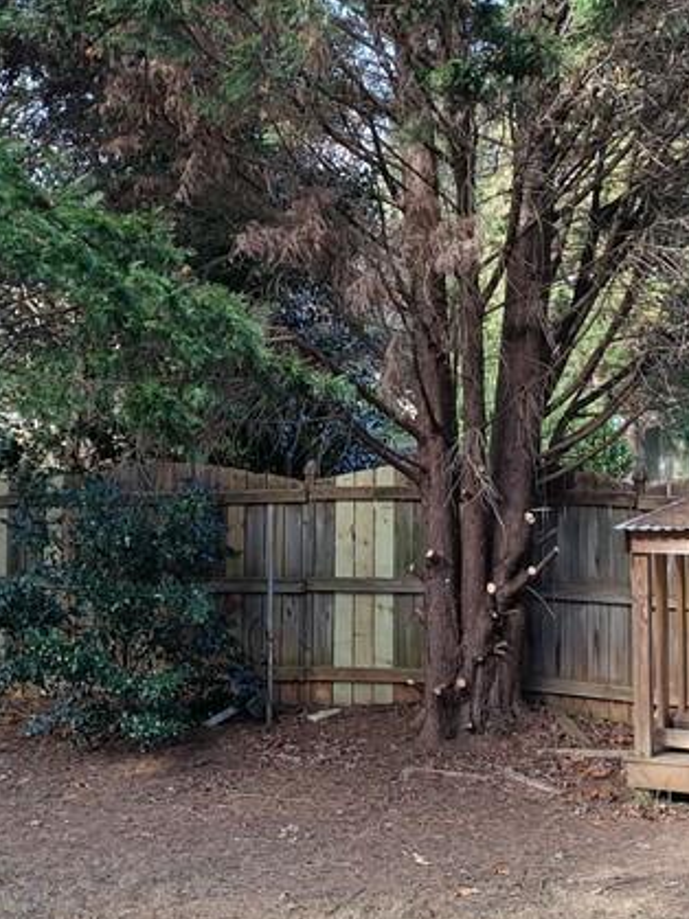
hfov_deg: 22.2
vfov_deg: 29.1
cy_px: 279
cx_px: 296
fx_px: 1752
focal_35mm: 66
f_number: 2.2
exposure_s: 1/120
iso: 64
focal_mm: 3.95
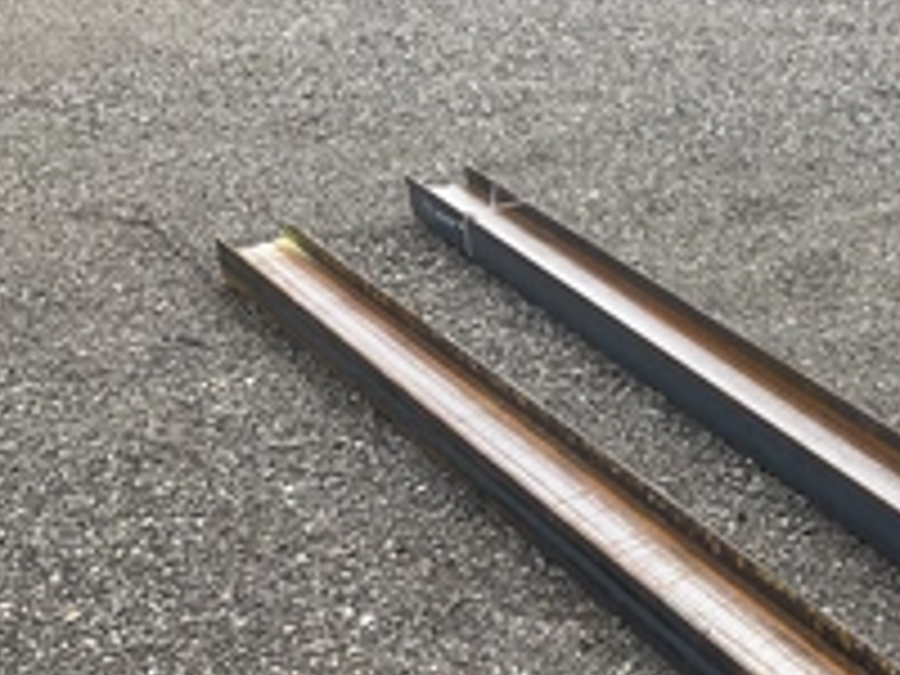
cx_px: 850
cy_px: 500
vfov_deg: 25.0
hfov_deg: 31.3
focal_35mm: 58
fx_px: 1508
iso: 25
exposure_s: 1/674
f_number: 1.8
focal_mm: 3
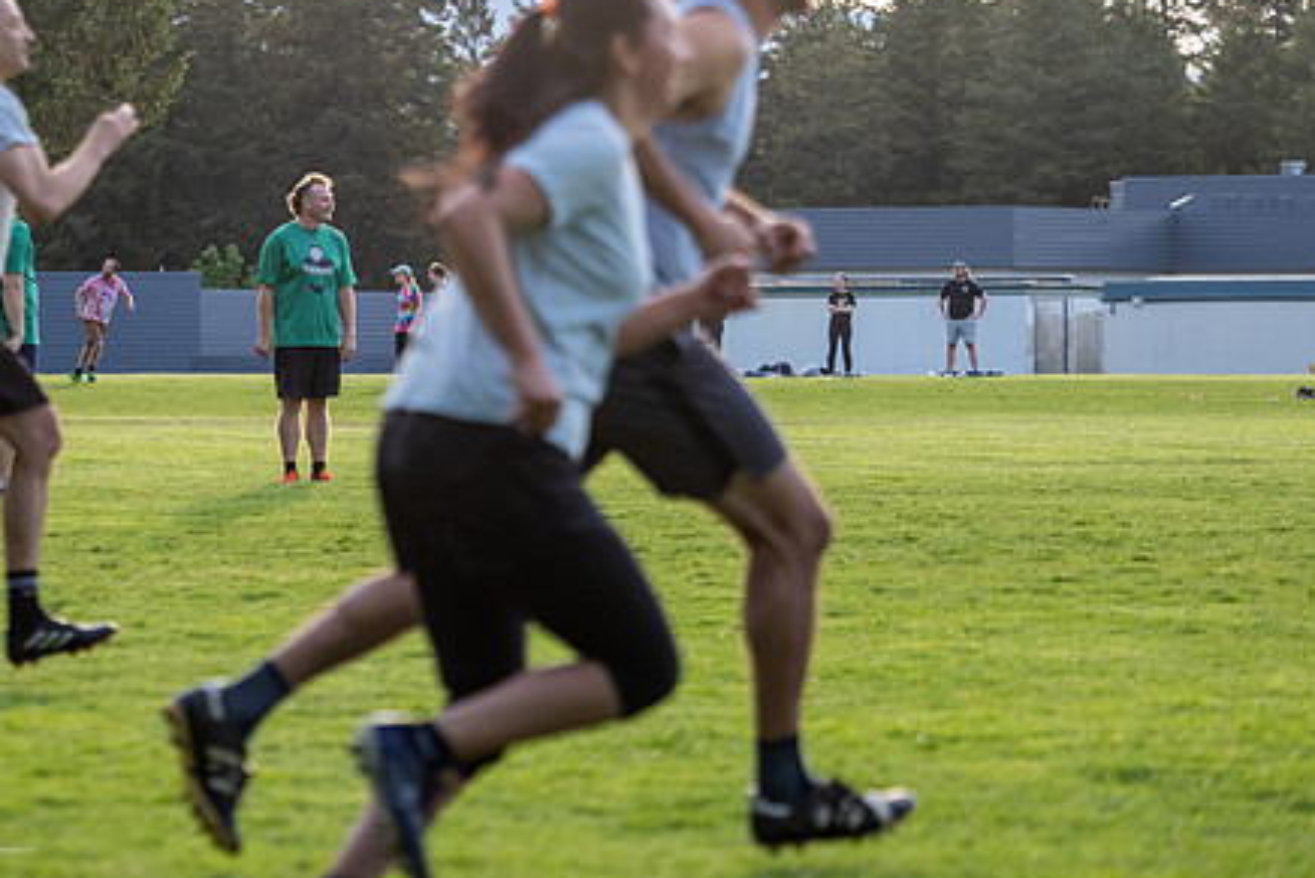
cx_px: 491
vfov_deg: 5.4
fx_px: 9354
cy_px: 318
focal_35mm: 256
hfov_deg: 8.0
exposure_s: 1/1000
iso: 320
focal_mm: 90
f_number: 2.8
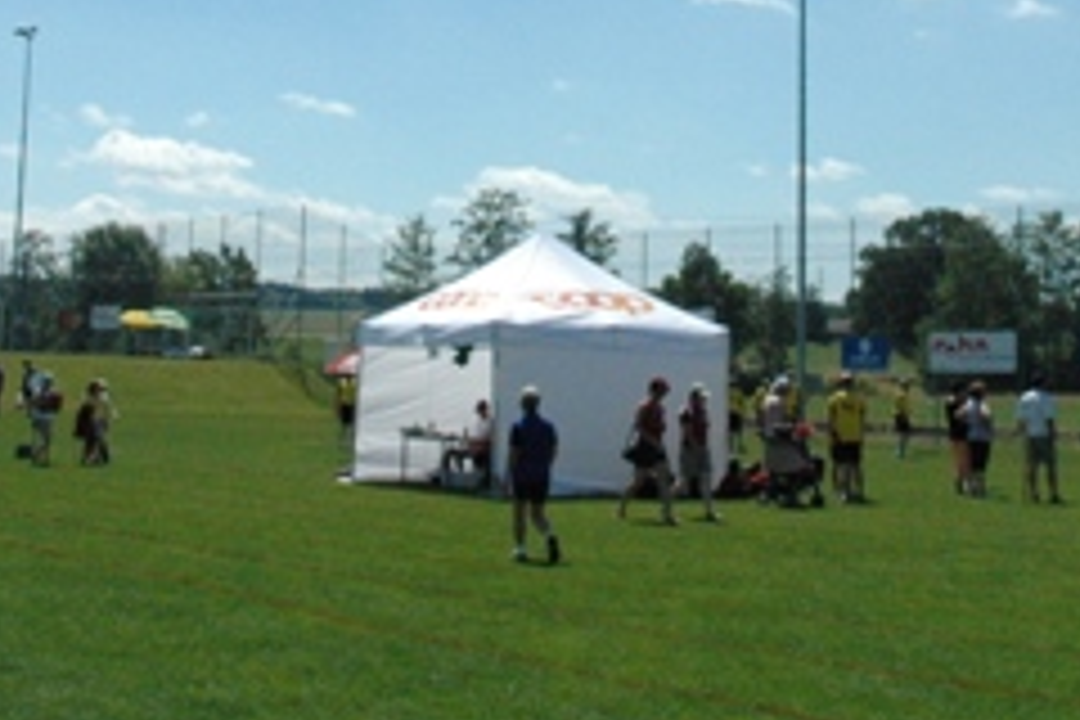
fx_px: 2160
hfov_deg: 28.1
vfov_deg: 18.3
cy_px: -63
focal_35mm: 72
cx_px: 536
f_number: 18
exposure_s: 1/1000
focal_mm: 18
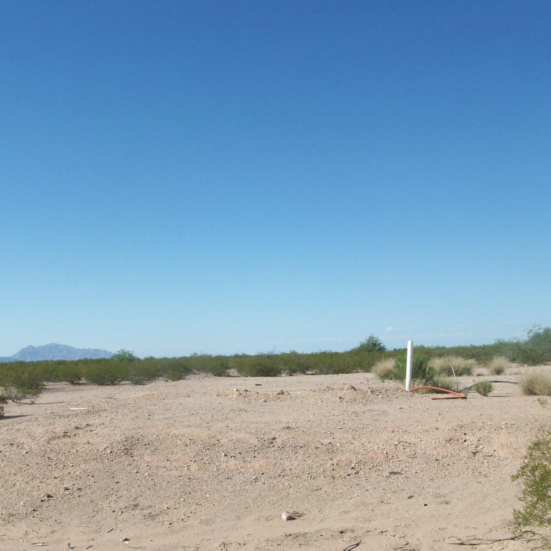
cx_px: 247
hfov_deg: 40.9
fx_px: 738
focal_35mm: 41
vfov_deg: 40.9
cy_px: 278
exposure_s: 1/371
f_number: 5.5
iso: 64
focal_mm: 5.7
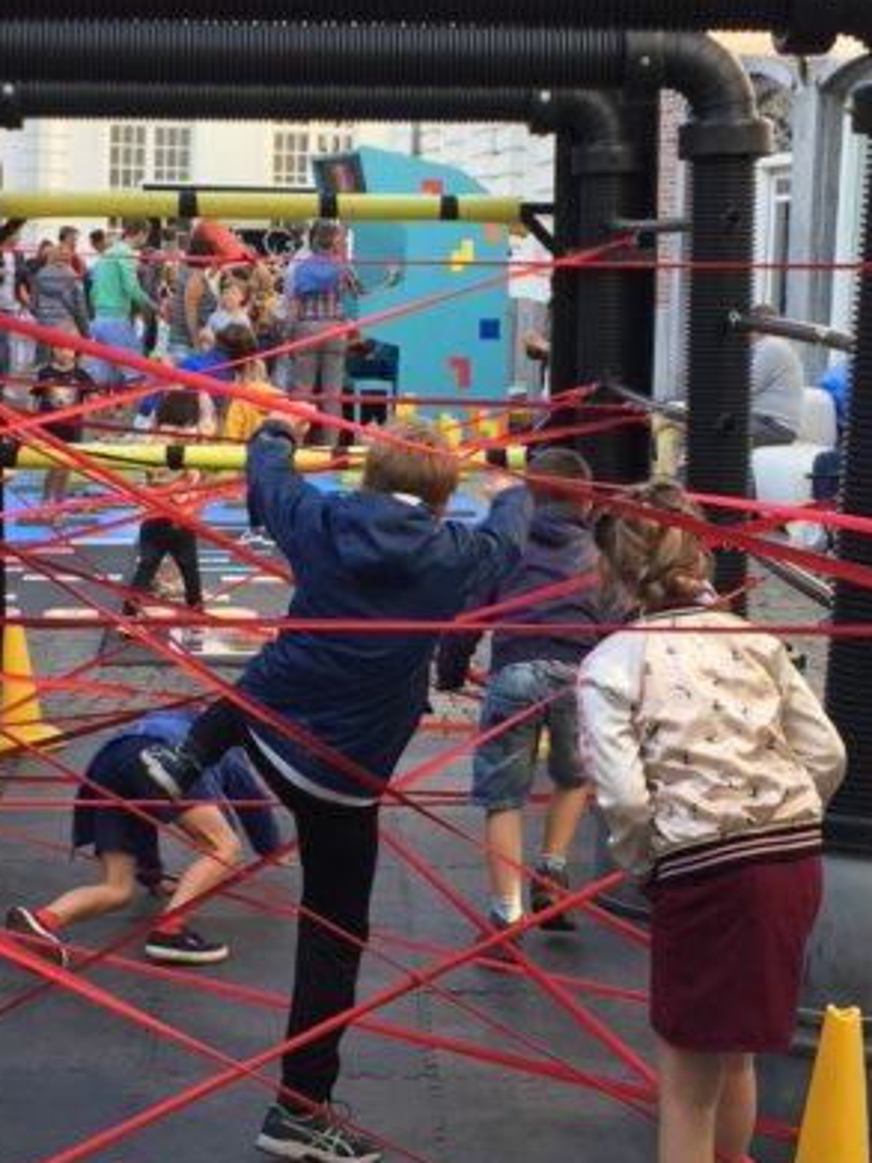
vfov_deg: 25.6
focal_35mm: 76
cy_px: 509
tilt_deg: -4.8
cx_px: 312
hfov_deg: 19.3
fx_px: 2554
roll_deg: -2.5
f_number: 2.2
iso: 32
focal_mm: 4.15
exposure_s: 1/276
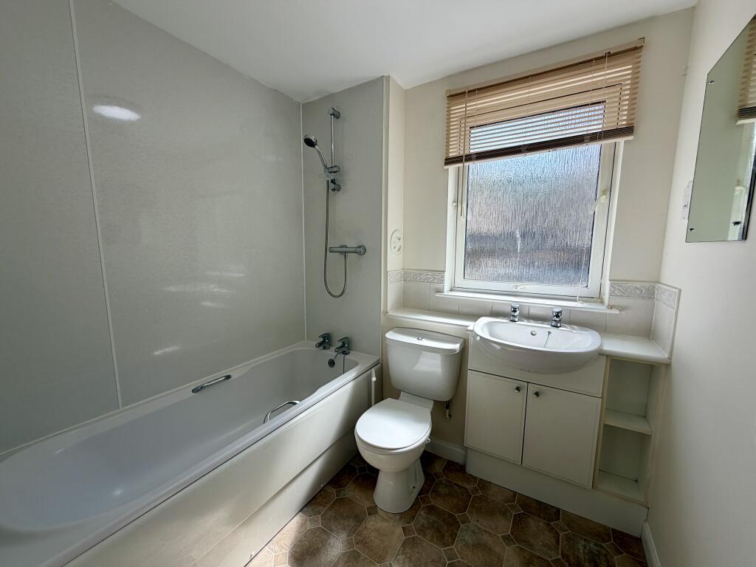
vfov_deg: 85.7
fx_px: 306
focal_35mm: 14
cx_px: 378
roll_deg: +0.0
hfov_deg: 102.1
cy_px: 284
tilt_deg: -7.8
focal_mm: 2.22
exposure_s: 1/502
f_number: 2.2
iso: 50
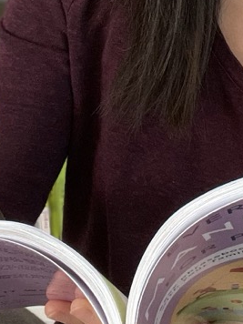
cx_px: 179
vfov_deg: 17.2
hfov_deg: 13.7
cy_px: -86
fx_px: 1011
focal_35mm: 108
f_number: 2.2
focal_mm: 2.71
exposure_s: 1/60
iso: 200
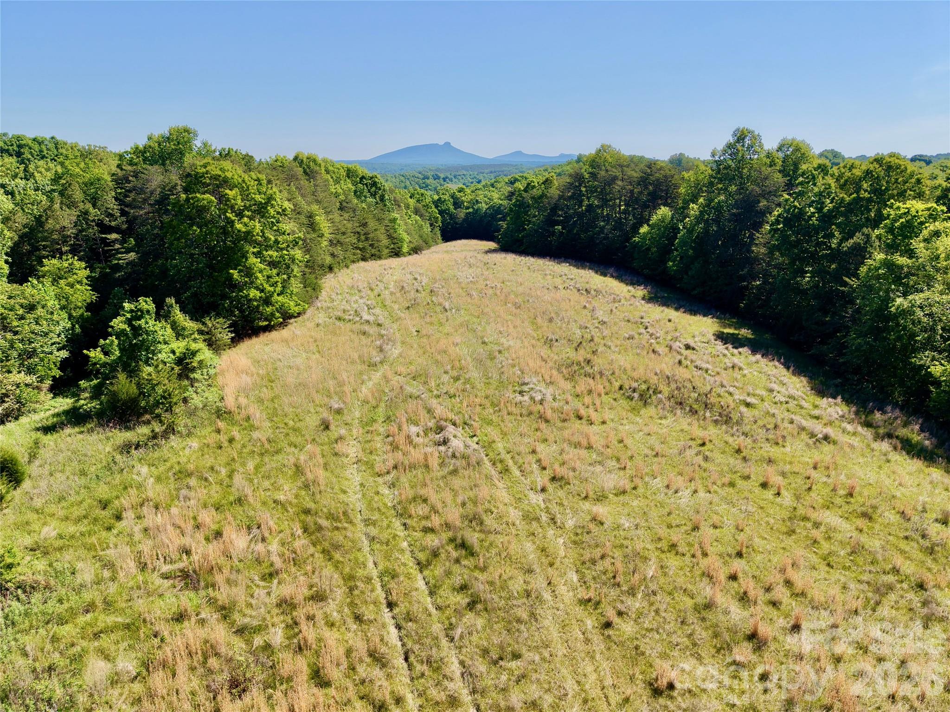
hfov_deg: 71.6
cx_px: 475
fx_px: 659
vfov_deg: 56.8
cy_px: 356
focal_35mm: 24
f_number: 1.8
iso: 400
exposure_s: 1/6400
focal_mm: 8.67
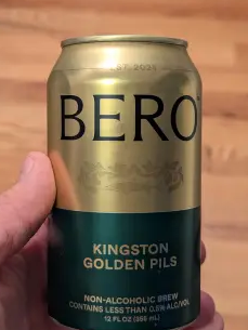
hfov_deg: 23.3
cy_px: 162
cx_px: 134
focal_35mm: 63
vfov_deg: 30.7
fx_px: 601
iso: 287
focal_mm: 6.81
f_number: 1.85
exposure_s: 1/40
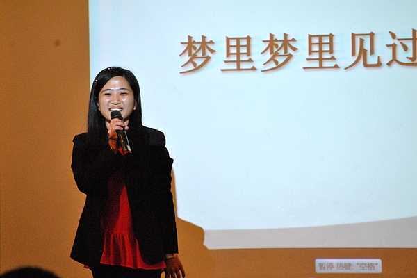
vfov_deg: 5.6
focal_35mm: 248
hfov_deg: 8.3
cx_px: 208
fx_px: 2867
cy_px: 139
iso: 1600
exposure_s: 1/200
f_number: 6.3
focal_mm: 165
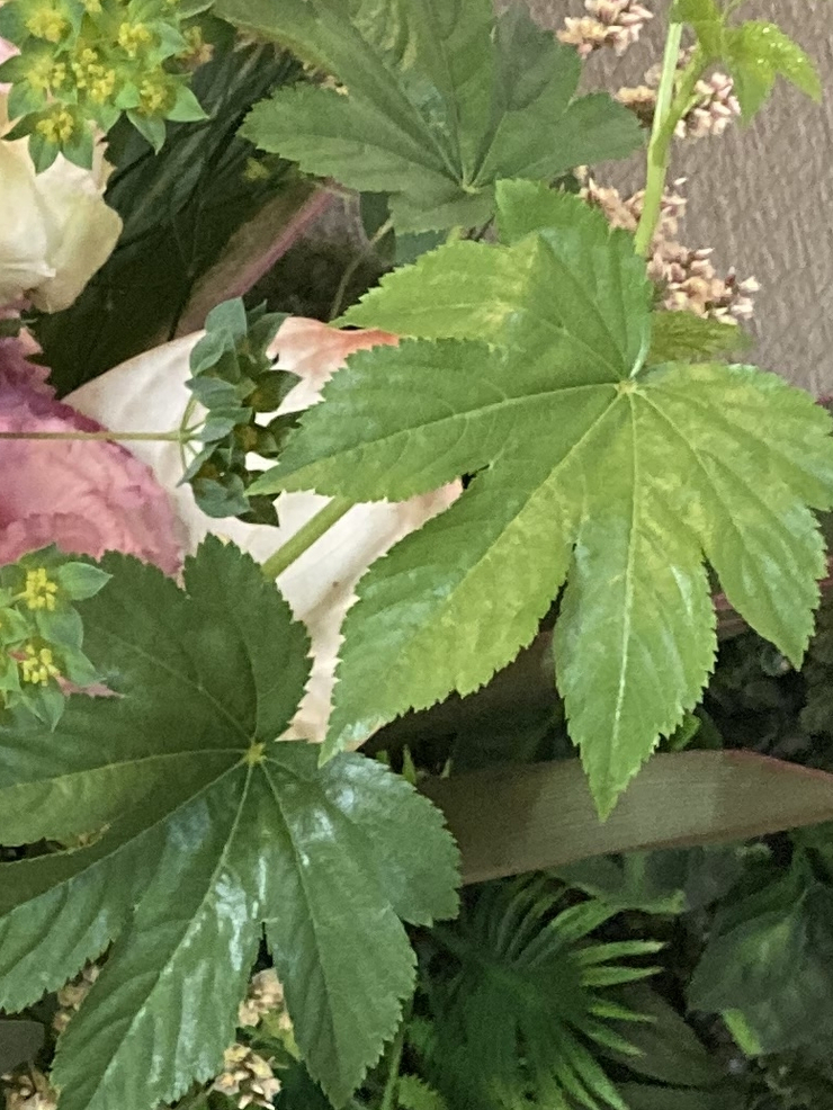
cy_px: 429
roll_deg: +0.3
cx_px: -673
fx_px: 3496
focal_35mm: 109
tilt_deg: -34.4
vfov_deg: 18.0
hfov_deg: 12.4
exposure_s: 1/60
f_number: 1.8
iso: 320
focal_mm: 4
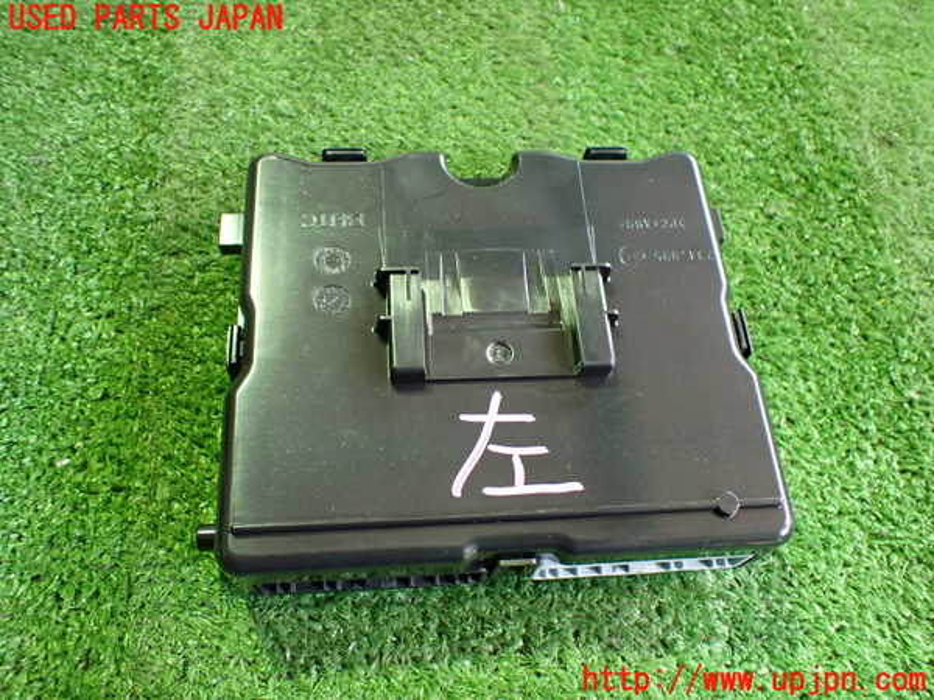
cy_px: 350
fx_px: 809
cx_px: 467
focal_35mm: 30
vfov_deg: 46.8
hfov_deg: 60.0
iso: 800
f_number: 2.3
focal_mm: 5.4
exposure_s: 1/30
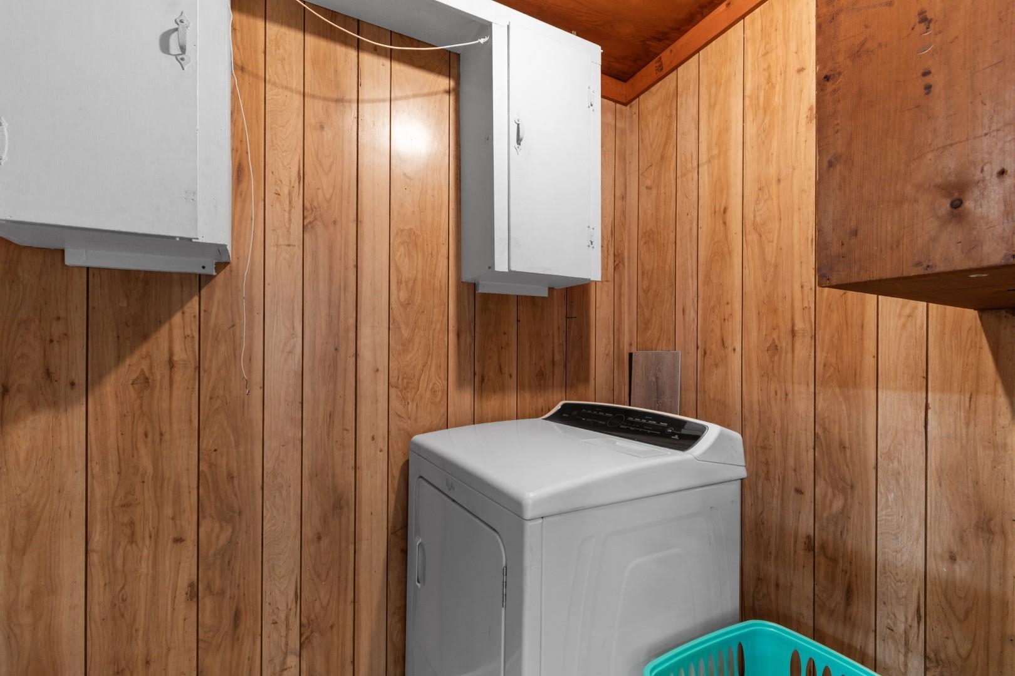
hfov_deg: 100.4
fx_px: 423
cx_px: 508
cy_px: 338
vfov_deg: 77.3
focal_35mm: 15
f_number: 4.5
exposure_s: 1
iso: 100
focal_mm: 10
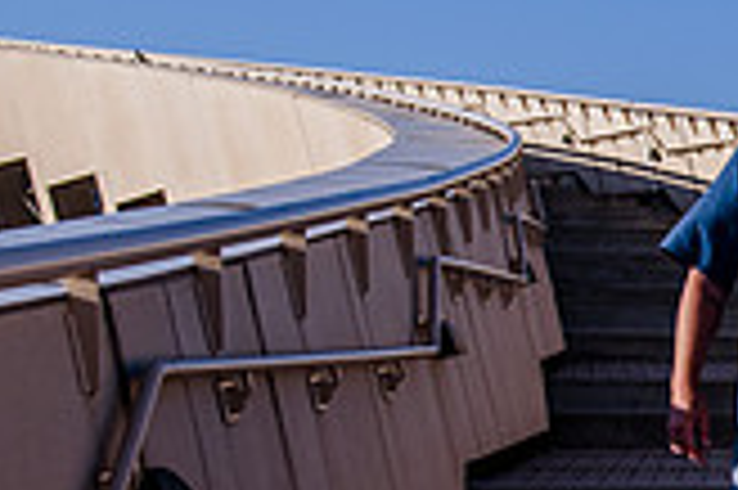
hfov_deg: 13.8
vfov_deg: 9.8
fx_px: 2847
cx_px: 1115
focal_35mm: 139
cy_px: 359
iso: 200
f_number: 4
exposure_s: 1/2000
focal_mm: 32
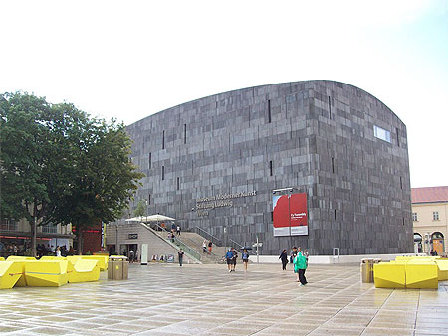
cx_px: 224
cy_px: 168
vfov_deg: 39.7
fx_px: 466
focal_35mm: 36
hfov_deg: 51.3
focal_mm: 6
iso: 80
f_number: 2.7
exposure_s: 1/428
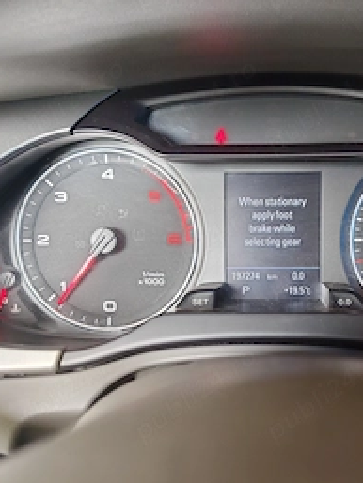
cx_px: 261
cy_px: 282
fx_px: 587
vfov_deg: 44.6
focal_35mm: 42
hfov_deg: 33.8
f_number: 1.4
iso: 200
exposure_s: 1/60
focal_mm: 6.83
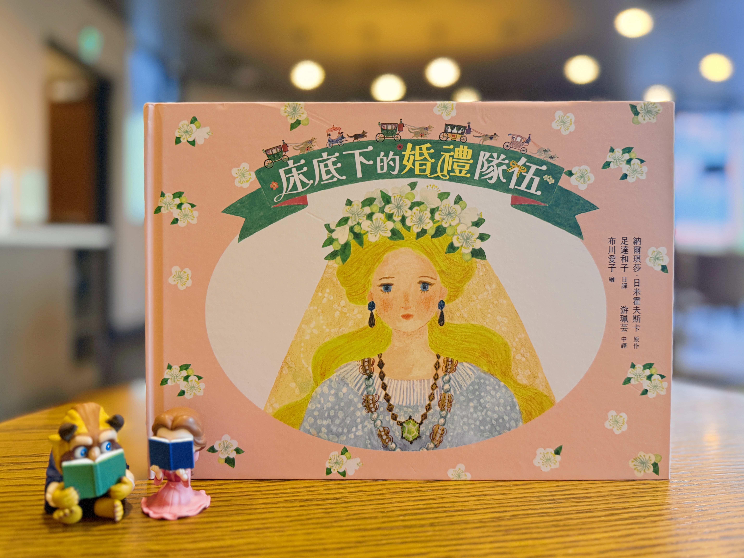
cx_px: 372
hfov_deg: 71.6
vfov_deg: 56.8
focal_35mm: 24
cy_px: 279
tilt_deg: -3.0
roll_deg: -0.4
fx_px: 516
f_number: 1.78
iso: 320
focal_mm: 6.76
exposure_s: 1/60
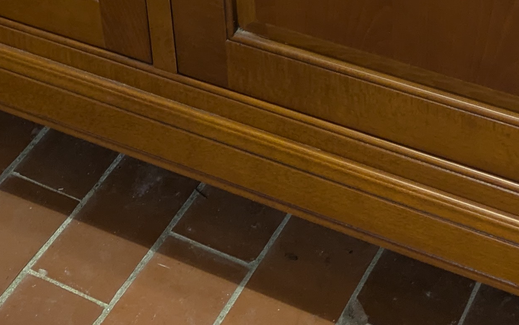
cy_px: -300
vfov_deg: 11.9
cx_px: 141
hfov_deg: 20.9
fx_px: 1400
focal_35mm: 99
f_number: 1.89
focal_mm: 5.43
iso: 205
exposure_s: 1/25
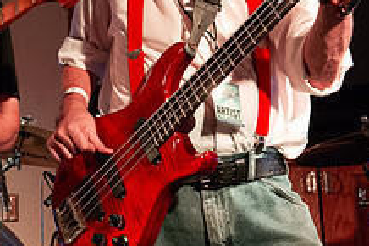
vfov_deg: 13.4
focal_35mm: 101
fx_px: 1034
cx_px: 59
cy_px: 37
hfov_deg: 19.9
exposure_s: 1/80
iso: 6400
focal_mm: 38
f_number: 6.3
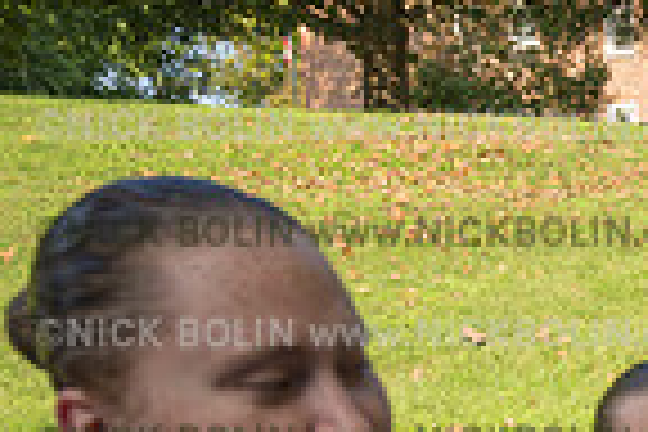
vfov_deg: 12.9
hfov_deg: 17.8
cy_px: 754
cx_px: 1084
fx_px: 1746
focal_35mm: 97
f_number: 4
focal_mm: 24
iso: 125
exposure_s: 1/320
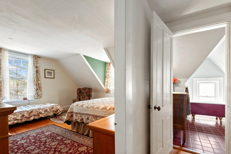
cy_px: 77
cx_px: 116
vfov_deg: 77.3
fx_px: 96
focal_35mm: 15
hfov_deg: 100.4
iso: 400
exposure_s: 1/3
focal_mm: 10
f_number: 9
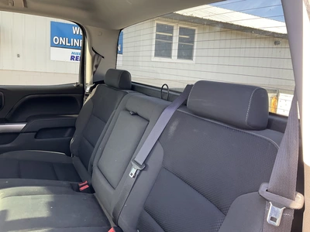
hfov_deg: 61.7
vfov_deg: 48.2
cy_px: 116
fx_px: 260
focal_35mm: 29
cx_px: 155
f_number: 1.8
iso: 50
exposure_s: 1/122
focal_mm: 3
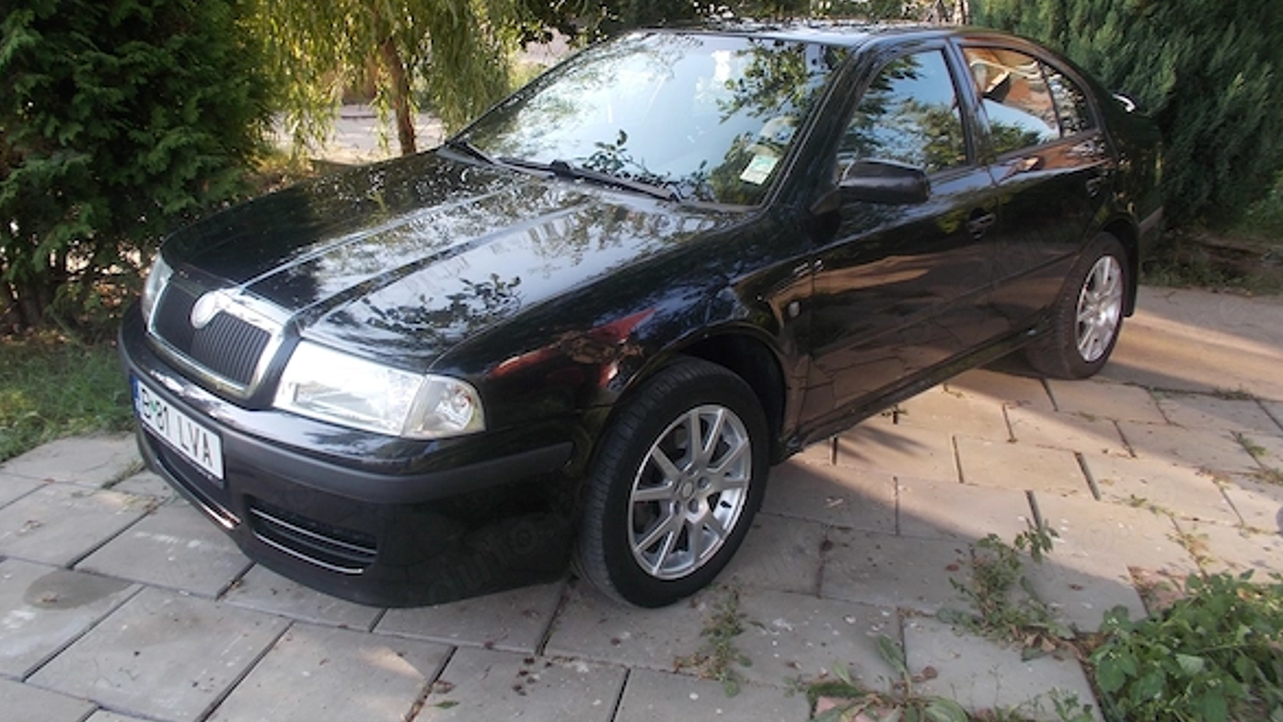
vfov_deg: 39.9
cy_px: 271
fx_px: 987
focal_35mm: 29
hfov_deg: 66.0
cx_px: 633
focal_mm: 4.6
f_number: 3.2
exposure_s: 1/100
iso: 80
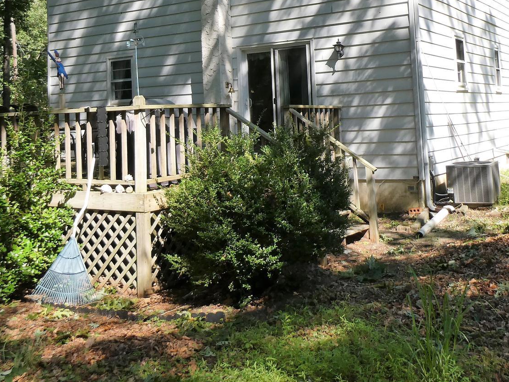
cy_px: 62
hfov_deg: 42.9
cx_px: 257
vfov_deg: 31.8
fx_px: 647
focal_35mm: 44
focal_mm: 4.3
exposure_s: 1/400
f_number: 3.3
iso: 80
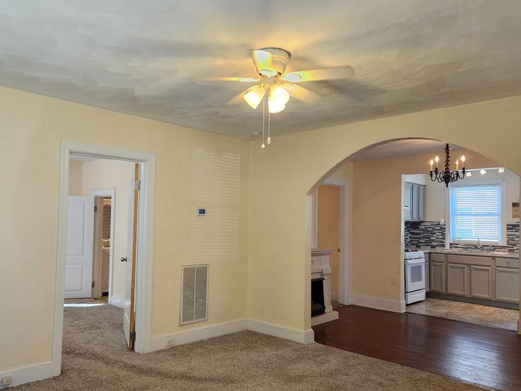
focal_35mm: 27
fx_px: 406
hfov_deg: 65.1
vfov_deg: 51.3
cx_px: 232
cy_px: 206
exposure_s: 1/120
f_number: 1.8
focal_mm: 5.4
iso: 200
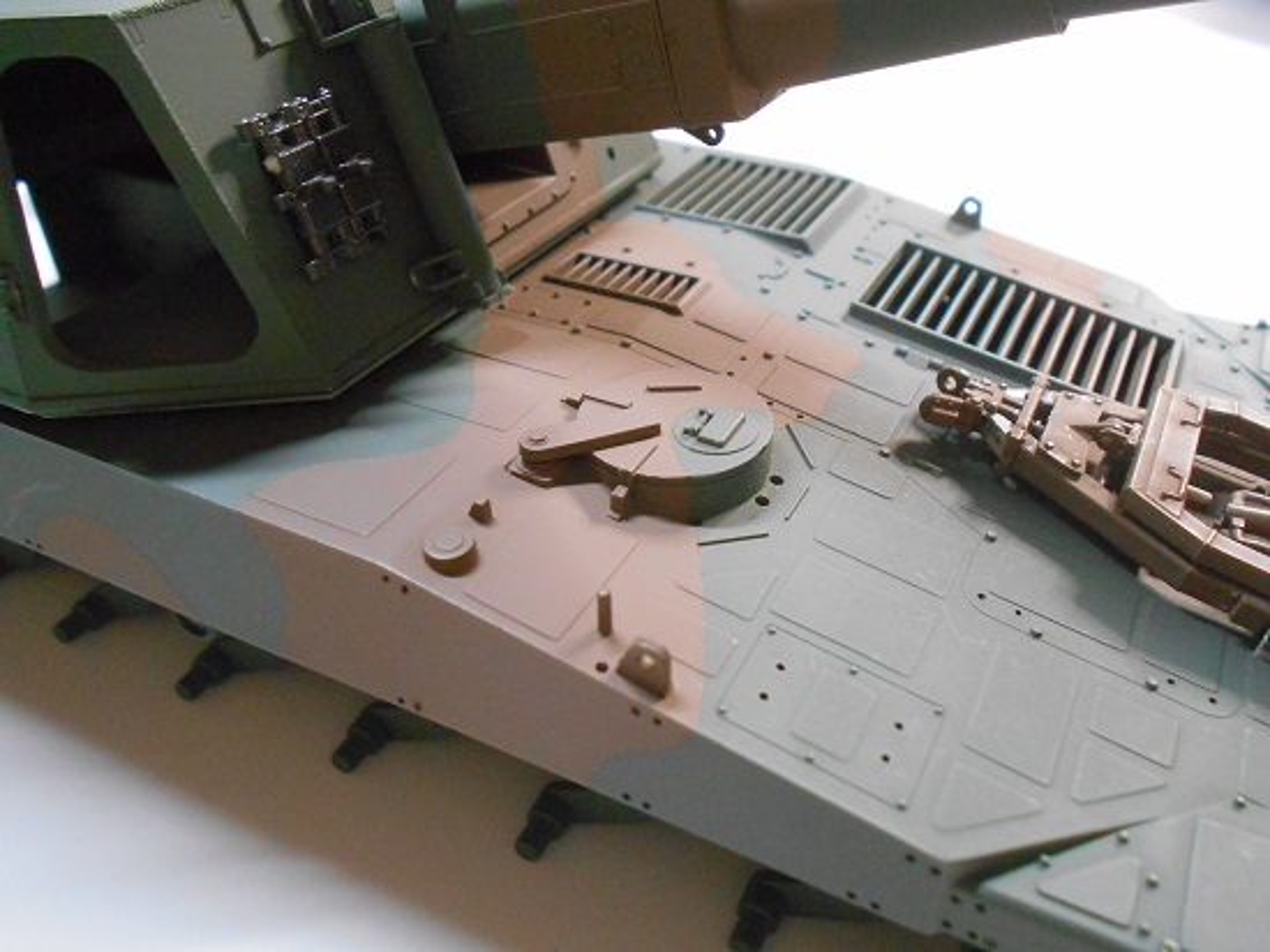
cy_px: 476
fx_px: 1100
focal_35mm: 30
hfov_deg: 60.0
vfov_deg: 46.8
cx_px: 635
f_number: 3.4
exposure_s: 1/80
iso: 800
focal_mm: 5.1
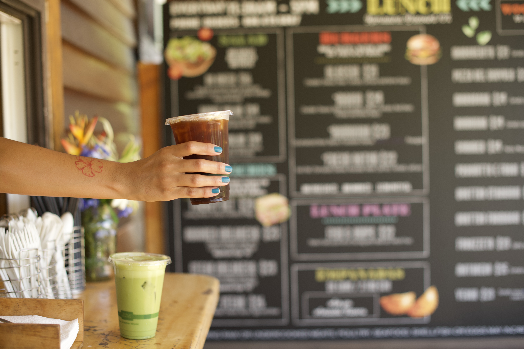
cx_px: 266
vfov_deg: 26.5
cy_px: 175
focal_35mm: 51
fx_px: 742
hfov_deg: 38.9
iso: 200
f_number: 2.5
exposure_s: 1/160
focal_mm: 50
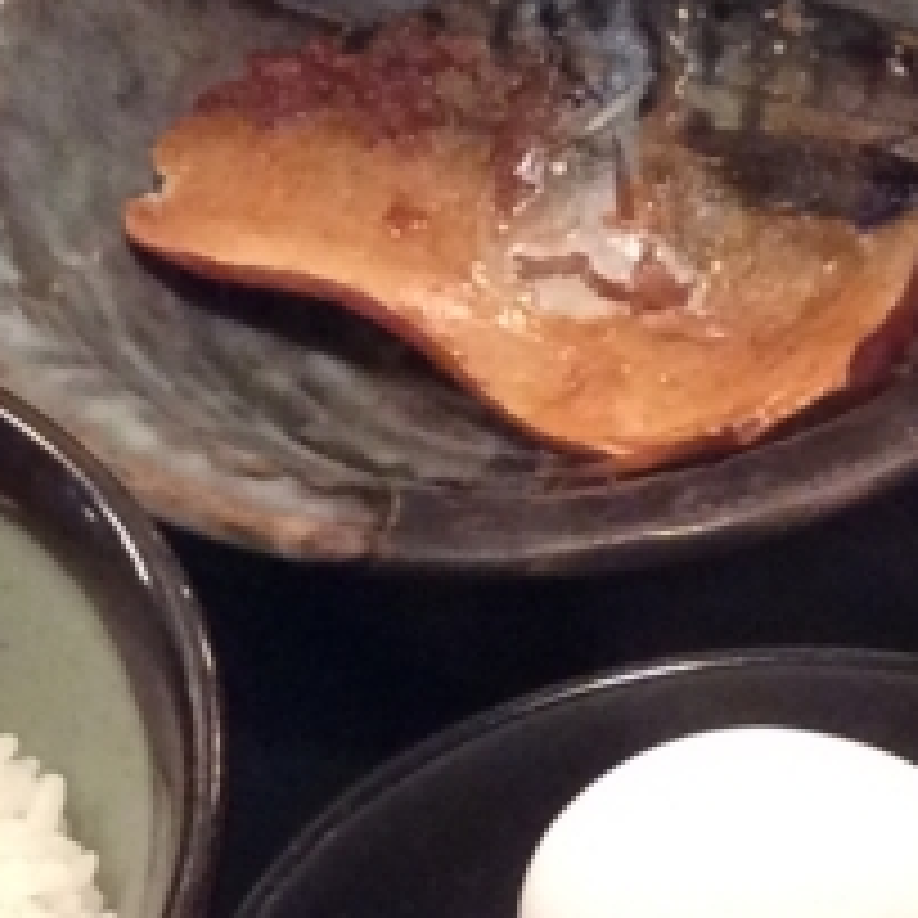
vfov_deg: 12.0
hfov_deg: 12.2
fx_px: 4260
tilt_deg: -53.8
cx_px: 850
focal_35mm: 142
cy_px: 1091
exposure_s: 1/20
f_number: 2.4
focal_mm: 3.3
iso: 250
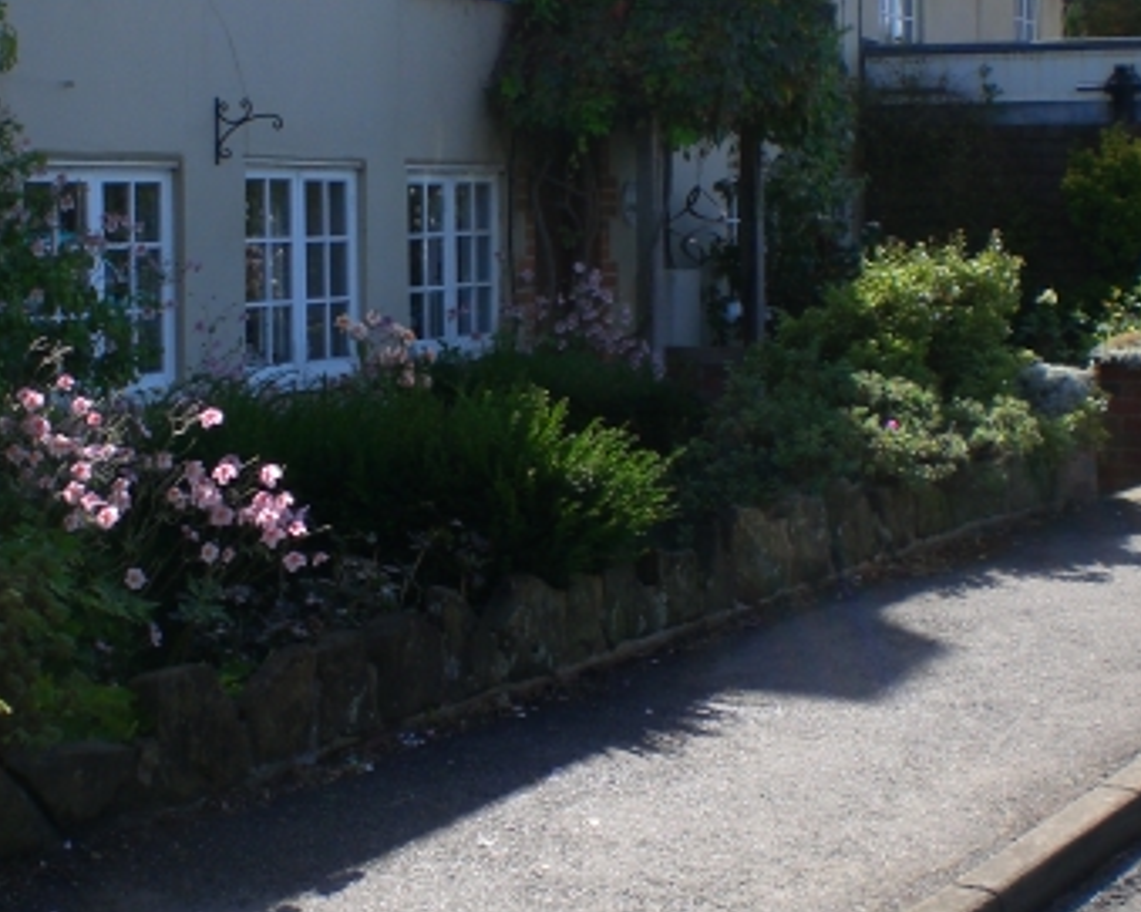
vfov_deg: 21.8
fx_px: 2363
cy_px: 300
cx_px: 394
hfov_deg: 27.0
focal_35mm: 70
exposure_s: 1/250
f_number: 4.4
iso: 50
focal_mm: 6.3
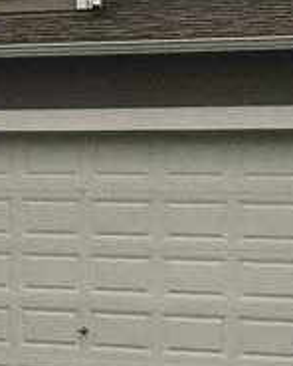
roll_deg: -1.9
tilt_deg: +5.0
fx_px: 1702
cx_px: -247
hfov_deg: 9.3
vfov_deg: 12.3
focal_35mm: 157
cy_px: 105
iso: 25
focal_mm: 4.15
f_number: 2.2
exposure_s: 1/363
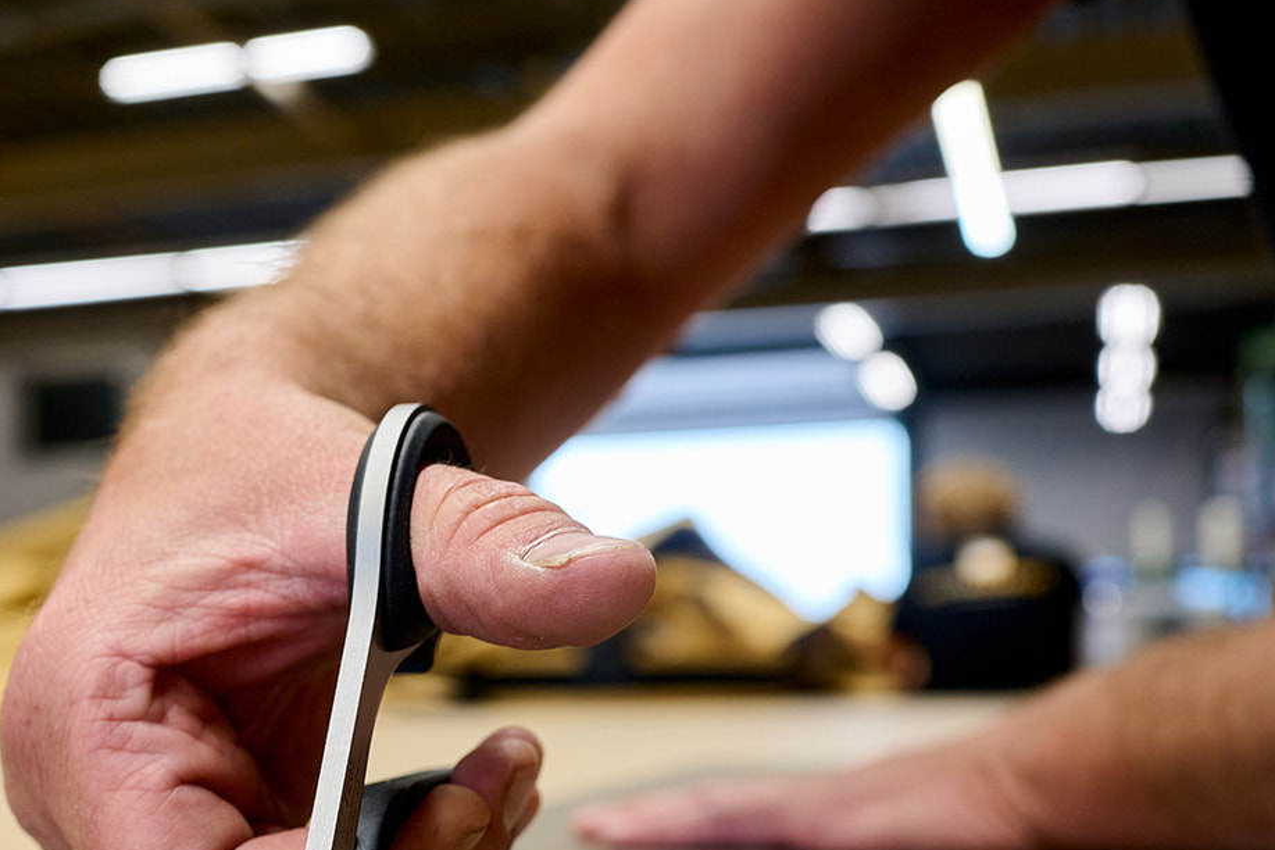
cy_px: 723
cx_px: 233
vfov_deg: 21.9
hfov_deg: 31.9
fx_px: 2160
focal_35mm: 61
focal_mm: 35
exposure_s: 1/80
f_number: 5.6
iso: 400
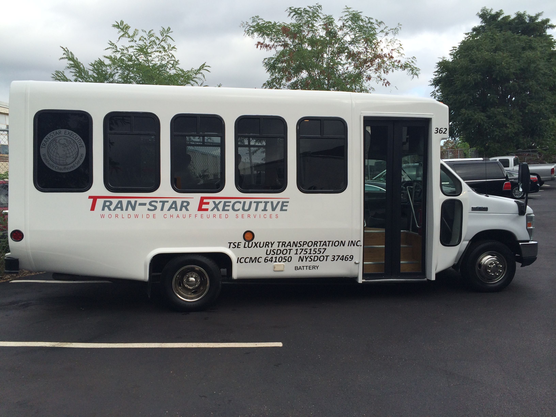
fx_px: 482
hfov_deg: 60.0
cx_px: 278
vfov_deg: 46.8
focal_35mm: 30
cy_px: 208
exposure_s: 1/672
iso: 32
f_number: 2.2
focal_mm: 4.12
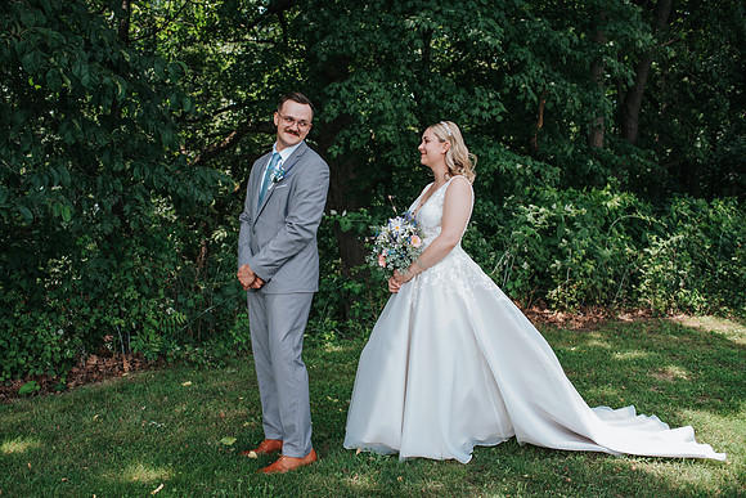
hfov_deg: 52.2
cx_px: 361
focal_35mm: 37
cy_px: 249
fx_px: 762
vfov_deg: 36.2
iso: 100
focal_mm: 35
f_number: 2.8
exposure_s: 1/200
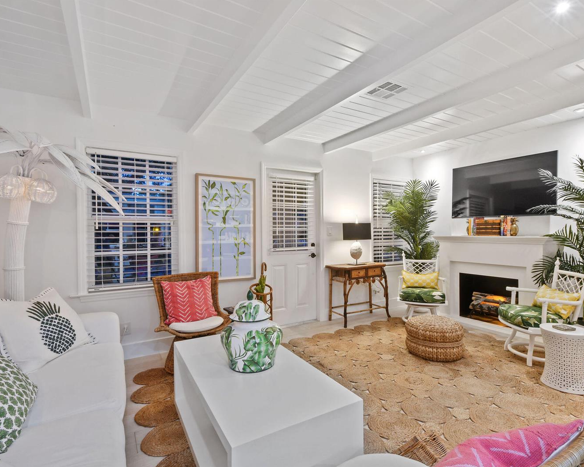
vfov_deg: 77.0
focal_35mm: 17
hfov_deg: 89.6
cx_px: 305
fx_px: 294
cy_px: 233
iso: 100
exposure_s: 6
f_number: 11
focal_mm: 10
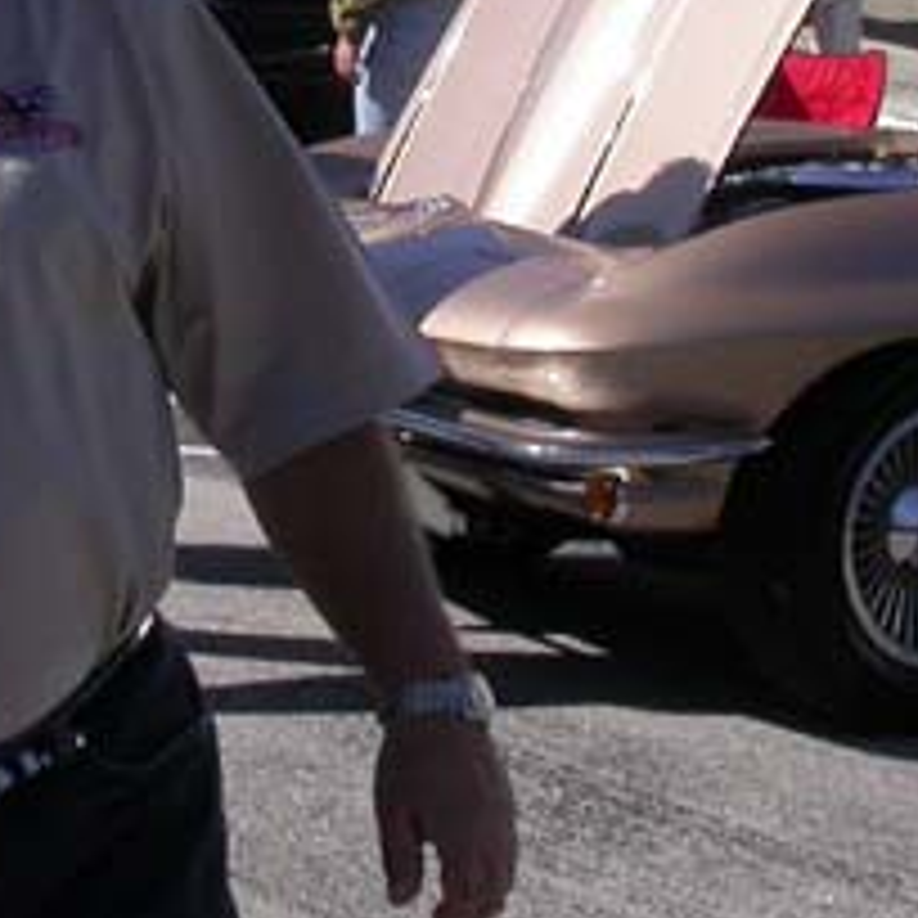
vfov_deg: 13.0
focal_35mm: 132
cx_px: 220
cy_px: -4
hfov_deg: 13.2
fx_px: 3960
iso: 100
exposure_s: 1/387
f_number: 7.5
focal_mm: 7.85
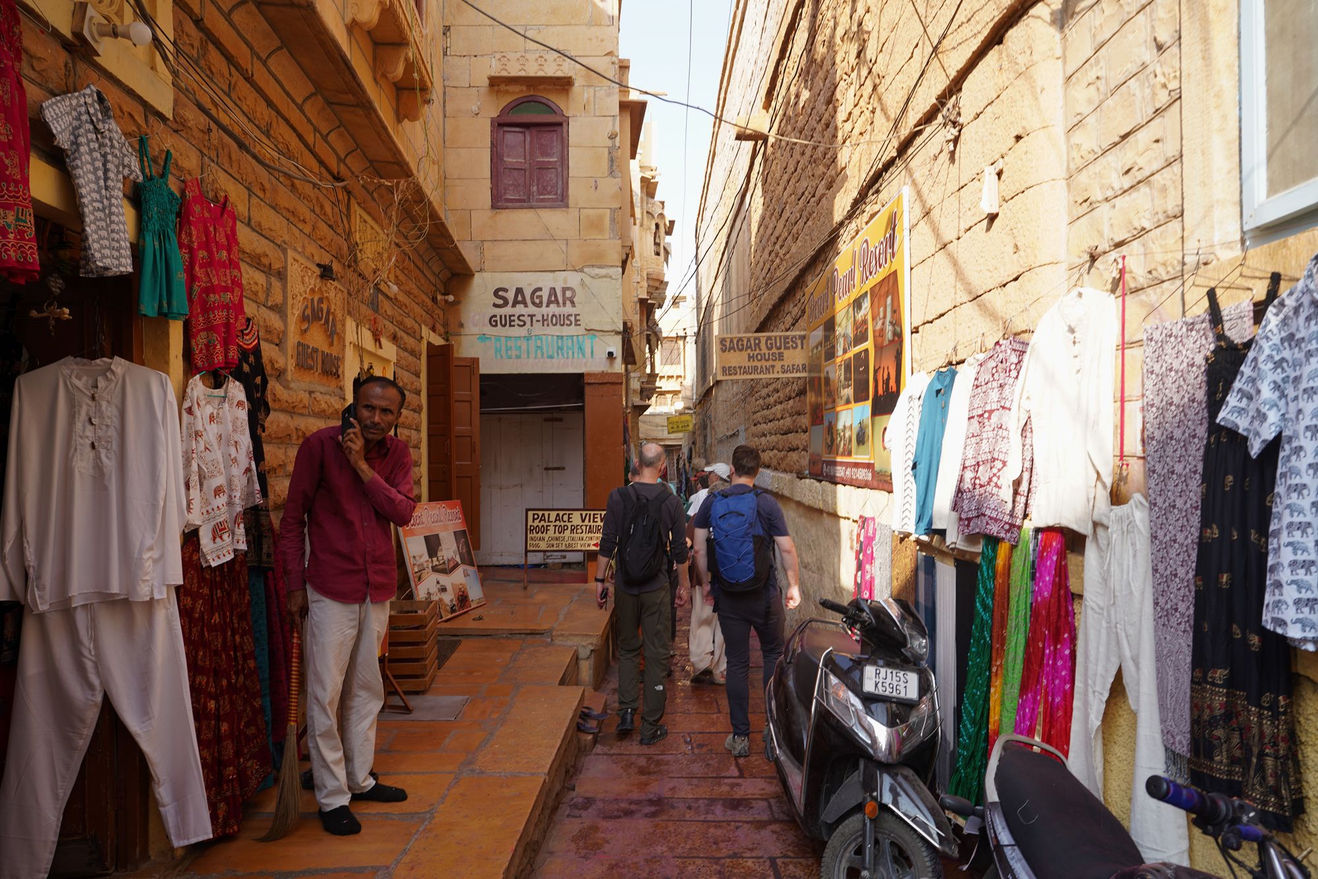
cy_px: 440
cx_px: 659
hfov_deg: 73.7
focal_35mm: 24
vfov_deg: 53.1
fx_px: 879
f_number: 5.6
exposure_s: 1/100
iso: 100
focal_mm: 24
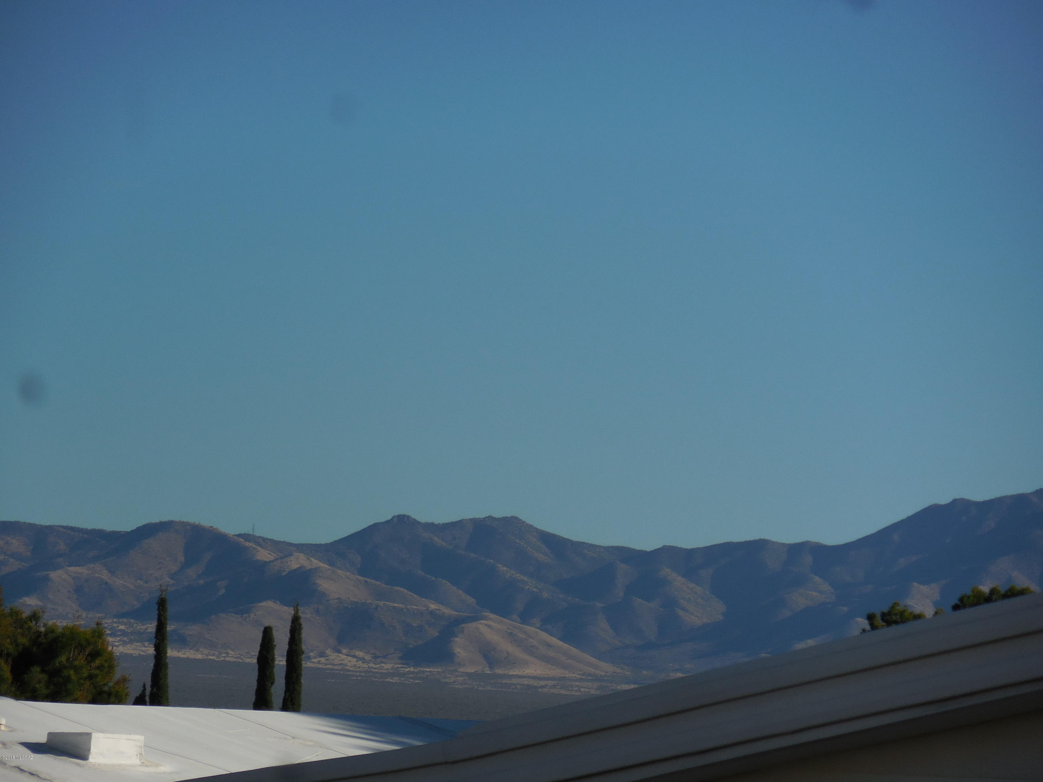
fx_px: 6719
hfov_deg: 8.9
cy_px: 391
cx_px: 522
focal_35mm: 223
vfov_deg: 6.7
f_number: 5.8
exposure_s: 1/1250
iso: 125
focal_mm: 40.2
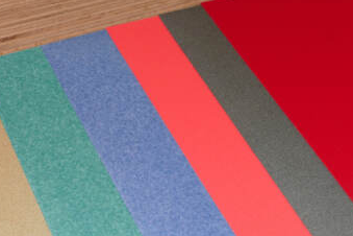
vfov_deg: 20.6
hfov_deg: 30.5
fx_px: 647
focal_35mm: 66
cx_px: 180
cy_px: 151
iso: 320
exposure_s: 1/50
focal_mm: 15.5
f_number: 8
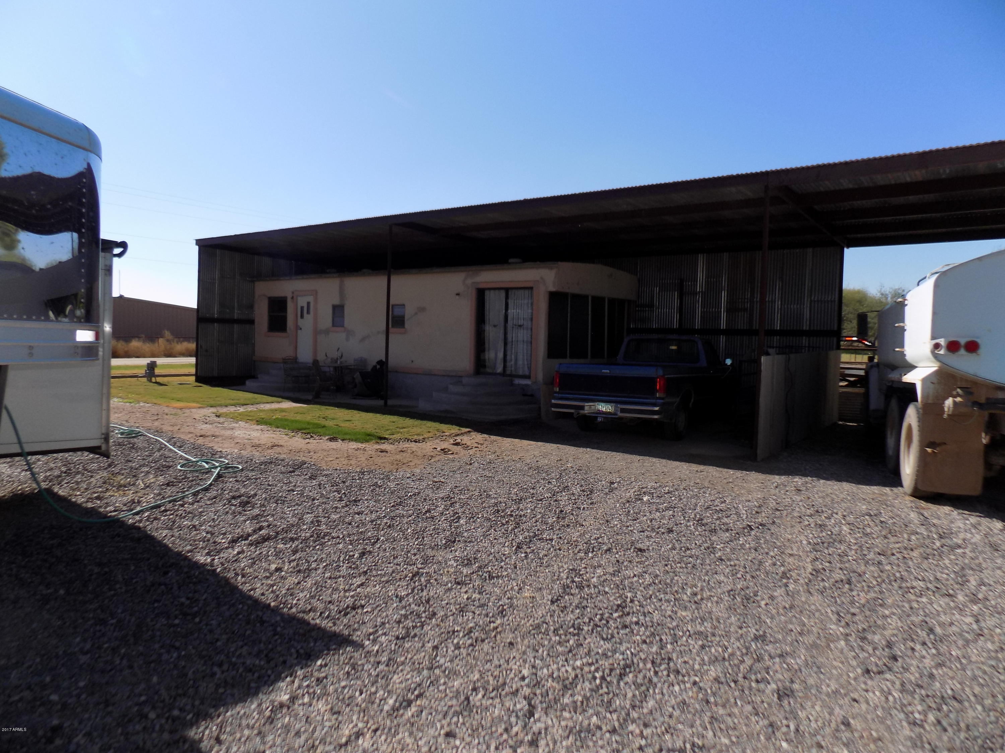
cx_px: 502
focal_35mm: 23
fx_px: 668
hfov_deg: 73.9
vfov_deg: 58.9
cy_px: 376
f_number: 3.1
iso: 80
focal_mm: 4
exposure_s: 1/1250
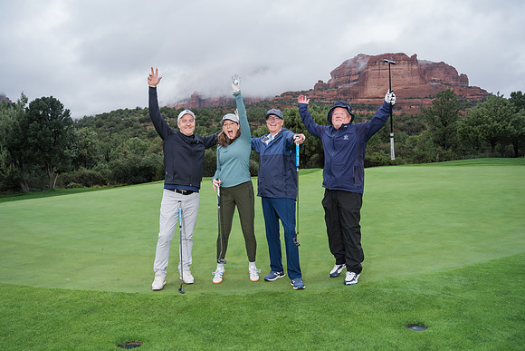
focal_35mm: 25
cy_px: 175
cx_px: 259
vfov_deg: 52.2
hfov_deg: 72.6
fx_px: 357
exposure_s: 1/400
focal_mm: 24
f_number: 4.5
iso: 320
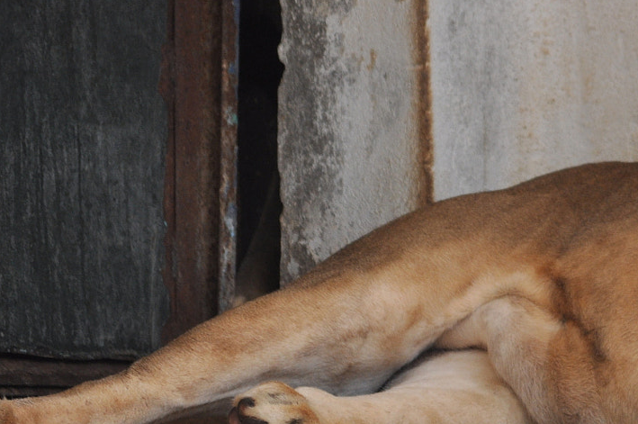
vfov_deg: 3.2
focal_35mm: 423
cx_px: 702
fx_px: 7490
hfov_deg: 4.9
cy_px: 143
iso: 450
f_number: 5.6
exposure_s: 1/125
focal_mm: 125
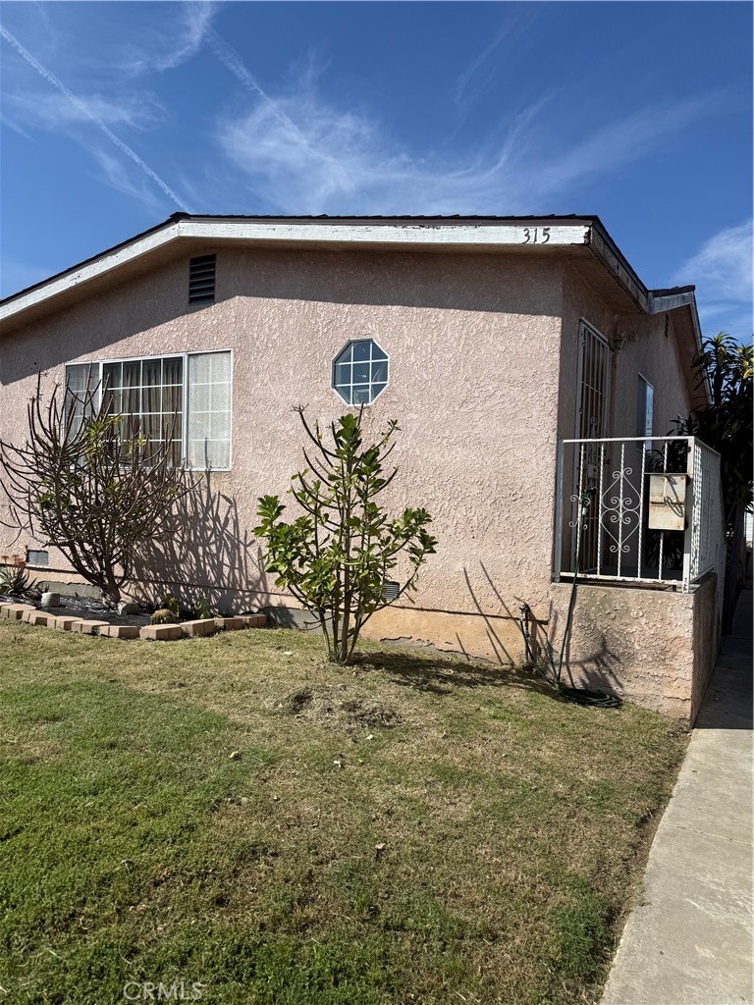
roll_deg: -1.1
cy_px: 502
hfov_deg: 56.8
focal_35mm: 24
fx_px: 697
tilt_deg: +0.0
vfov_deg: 71.6
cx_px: 377
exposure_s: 1/6711
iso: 80
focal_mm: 6.76
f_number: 1.78
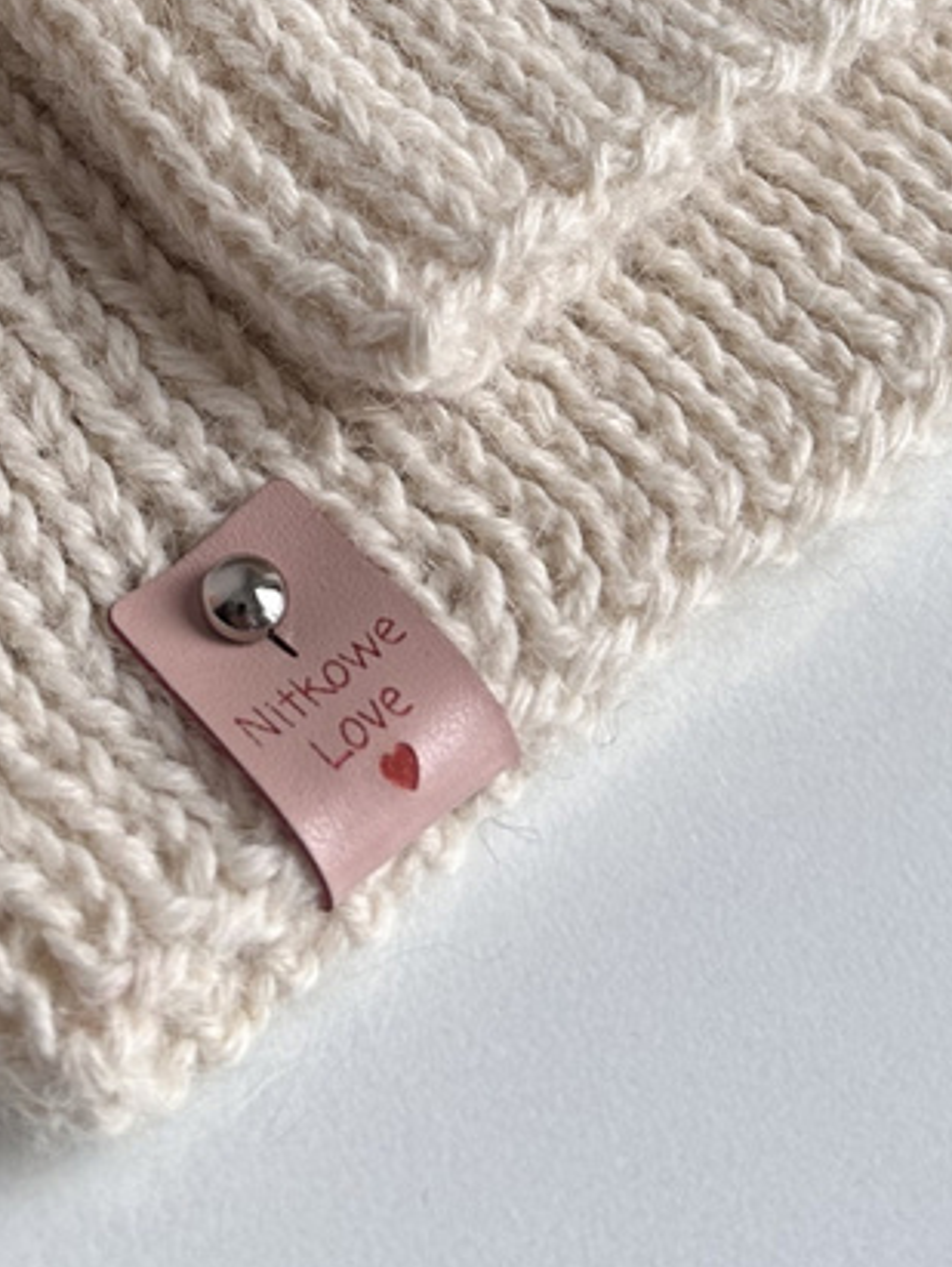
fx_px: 2563
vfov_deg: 25.6
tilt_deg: -50.9
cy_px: -148
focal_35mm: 70
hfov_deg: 20.8
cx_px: 213
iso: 100
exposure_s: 1/121
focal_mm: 6.86
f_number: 1.78
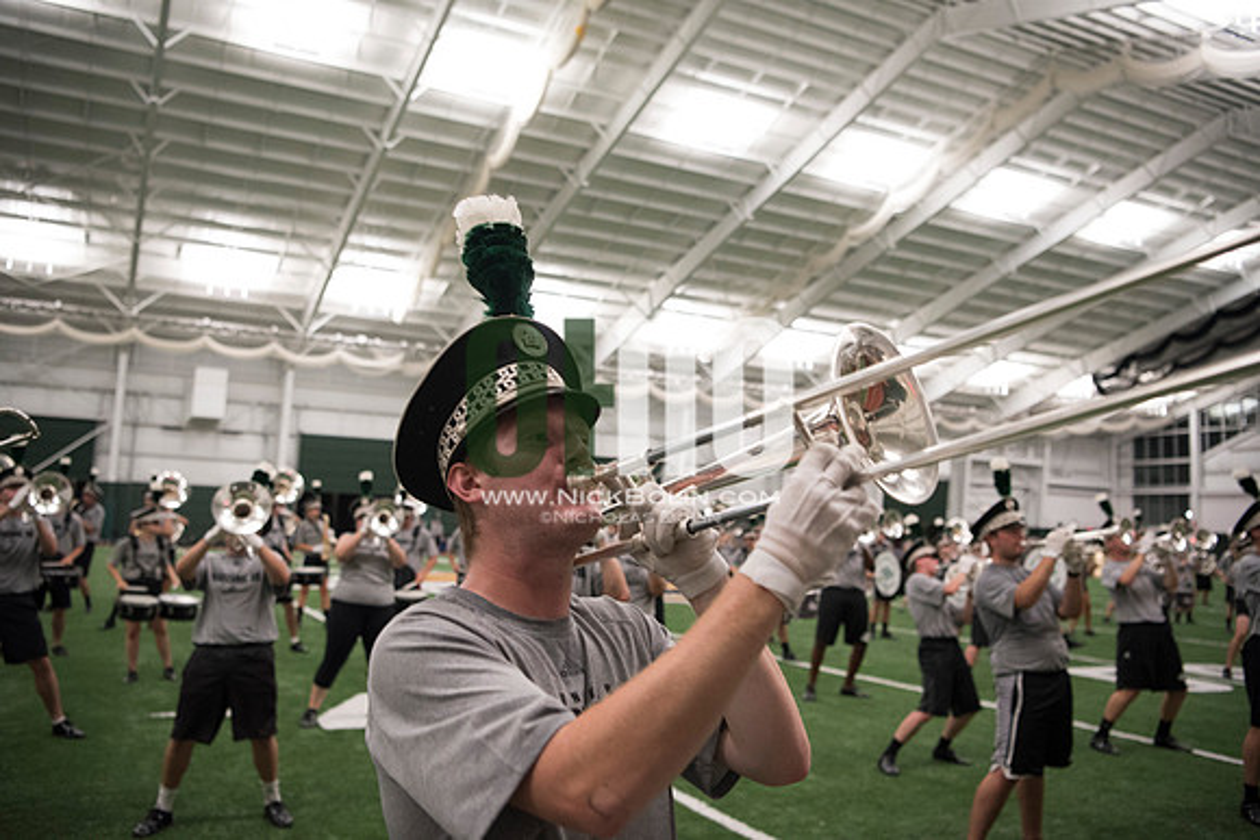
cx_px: 630
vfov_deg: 42.3
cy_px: 420
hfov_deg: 60.3
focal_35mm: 31
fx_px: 1085
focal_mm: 31
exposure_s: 1/200
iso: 3200
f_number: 3.2
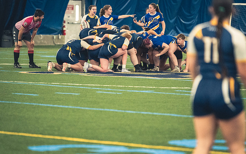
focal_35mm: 307
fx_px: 2059
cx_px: 123
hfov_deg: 6.8
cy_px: 73
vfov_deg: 4.3
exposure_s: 1/500
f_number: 2.8
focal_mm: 200
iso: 12800
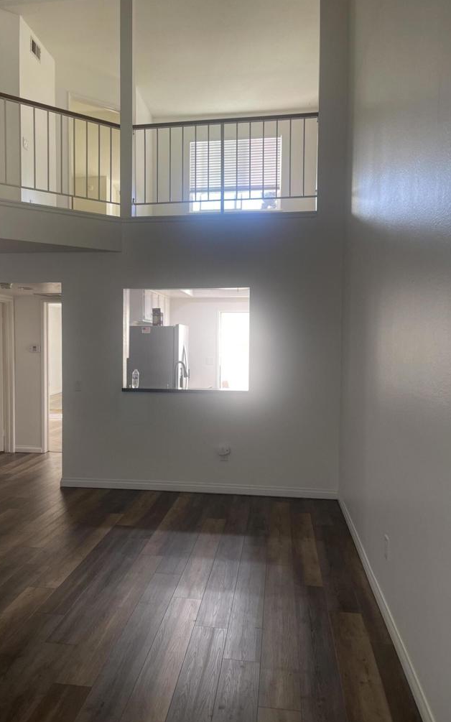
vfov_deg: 68.4
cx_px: 190
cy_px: 364
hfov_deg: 45.9
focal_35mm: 27
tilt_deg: -2.6
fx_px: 531
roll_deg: -0.7
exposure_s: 1/60
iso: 80
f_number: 1.6
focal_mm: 5.1
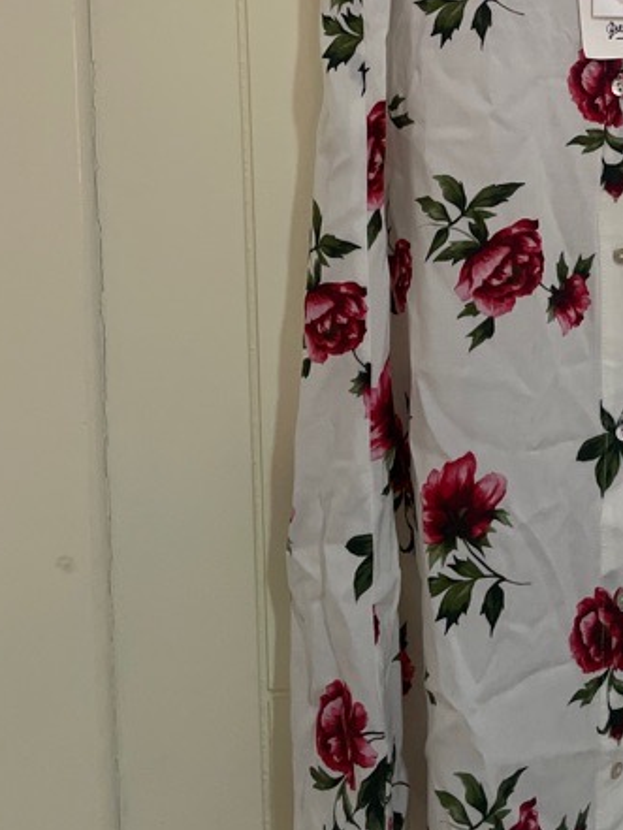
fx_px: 1415
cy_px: 96
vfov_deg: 31.3
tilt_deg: -2.8
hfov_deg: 23.4
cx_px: 679
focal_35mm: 59
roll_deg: +1.9
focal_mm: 4.2
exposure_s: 1/60
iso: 400
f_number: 1.6
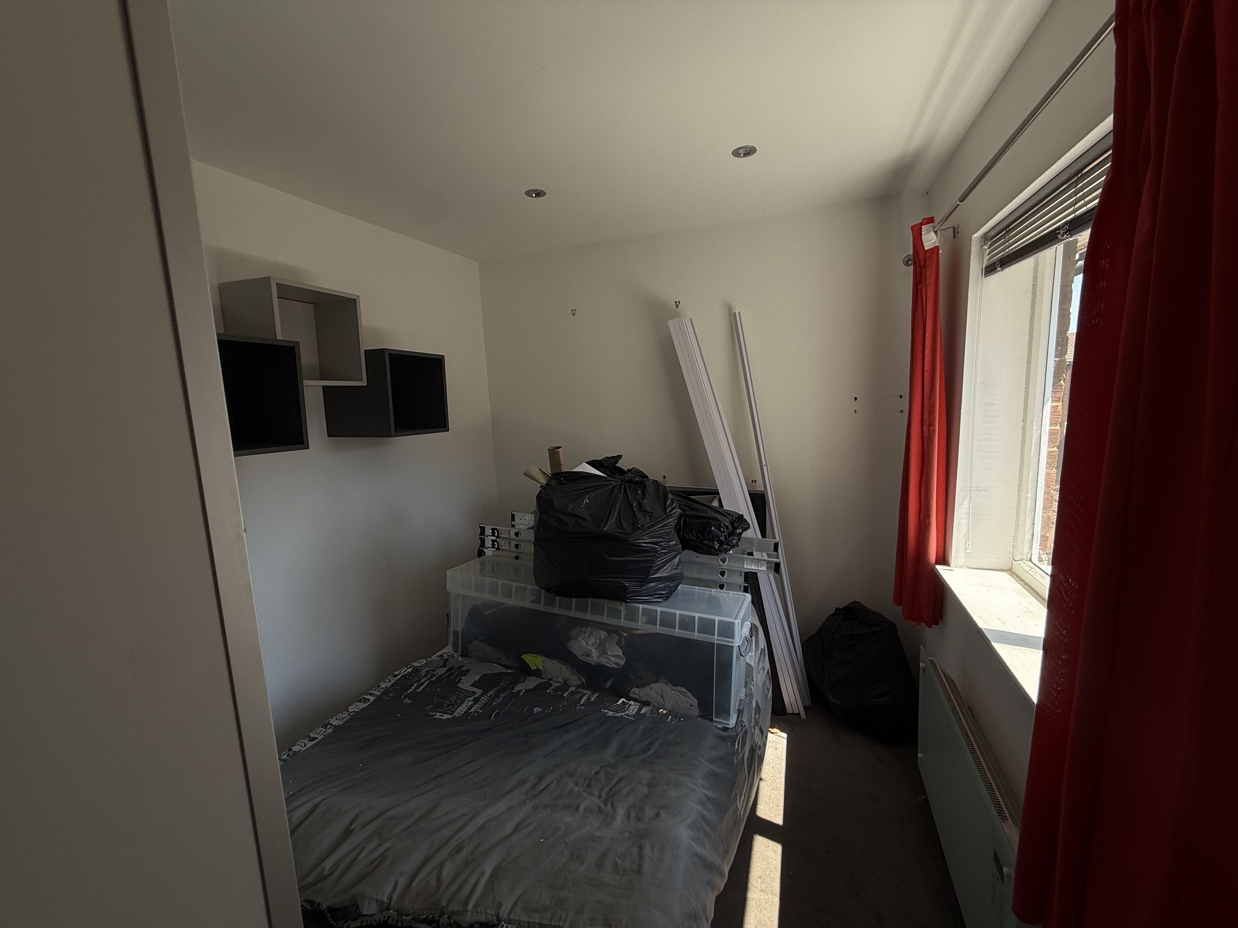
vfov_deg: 85.7
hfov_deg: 102.1
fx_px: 501
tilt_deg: -5.9
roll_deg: +1.4
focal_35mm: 14
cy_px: 464
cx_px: 619
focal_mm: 2.22
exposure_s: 1/249
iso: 50
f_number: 2.2
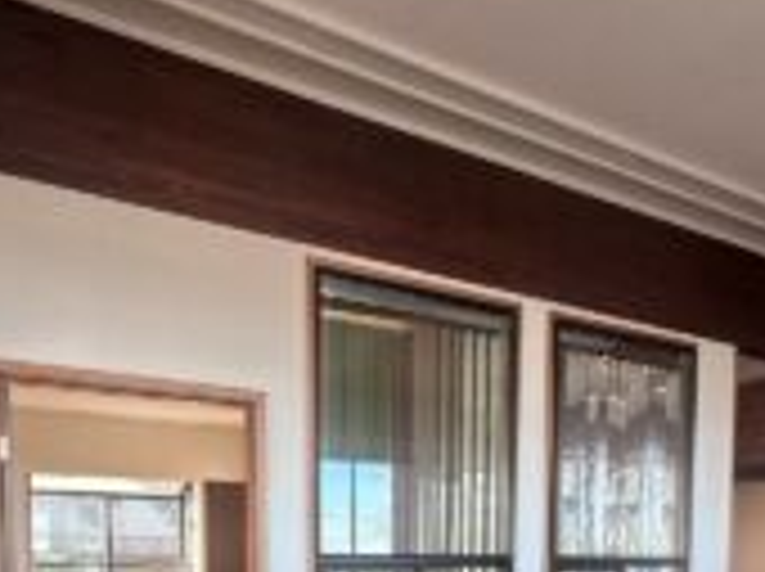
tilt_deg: -3.9
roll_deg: +1.0
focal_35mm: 33
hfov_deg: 55.4
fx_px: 728
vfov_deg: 37.0
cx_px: 378
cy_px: 608
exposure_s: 1/99
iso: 100
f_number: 2.2
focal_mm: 2.22
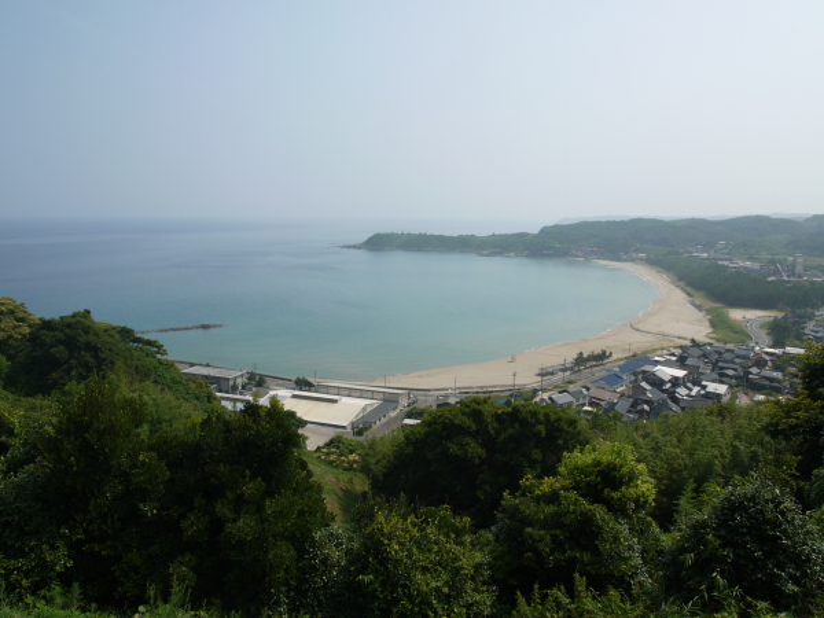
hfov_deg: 63.4
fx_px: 667
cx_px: 412
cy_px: 309
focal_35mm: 28
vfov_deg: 49.7
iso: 100
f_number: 8
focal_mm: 14
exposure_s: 1/320
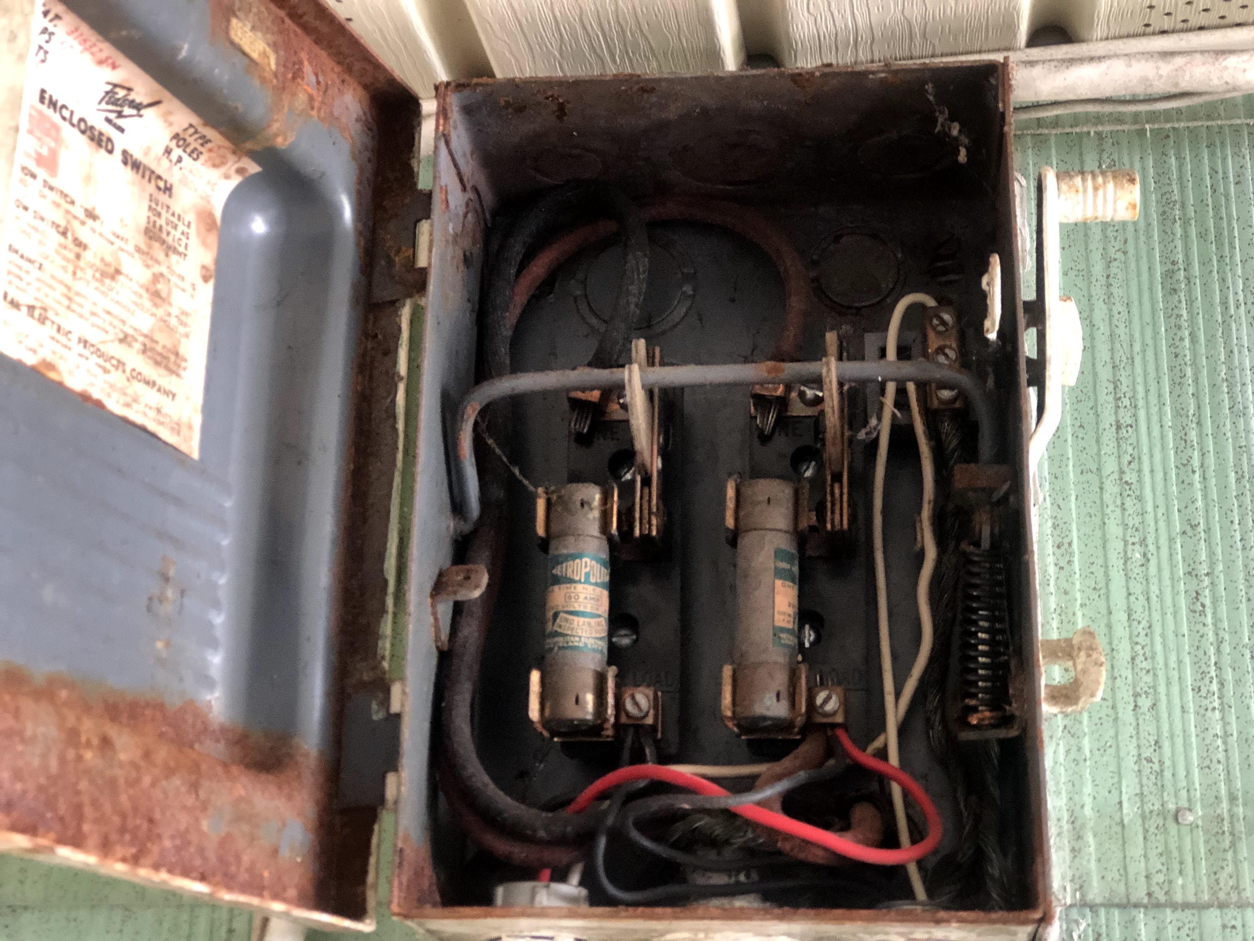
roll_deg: -1.5
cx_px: 627
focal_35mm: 57
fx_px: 2065
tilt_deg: +18.8
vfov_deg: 25.7
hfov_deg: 33.8
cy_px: 470
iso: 500
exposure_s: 1/60
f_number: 2.8
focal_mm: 6.6
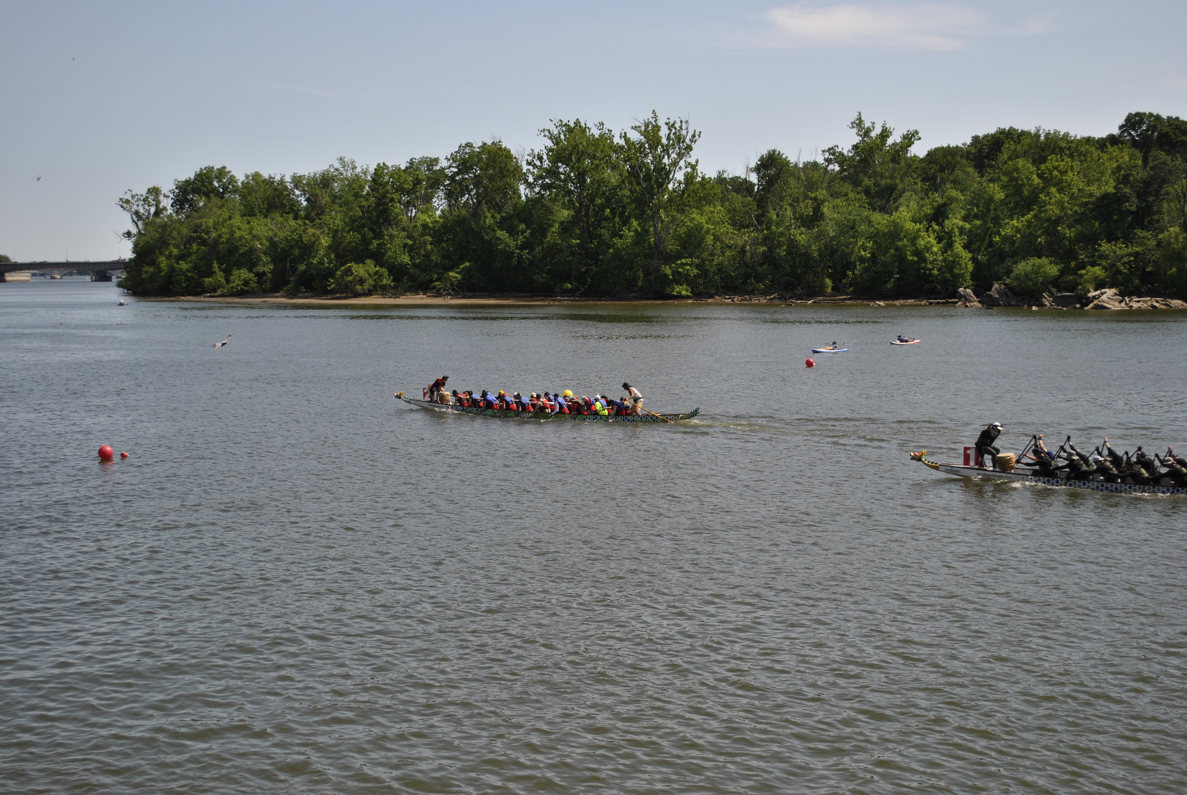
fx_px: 1585
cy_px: 398
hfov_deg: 41.1
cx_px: 594
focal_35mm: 48
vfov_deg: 28.2
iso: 100
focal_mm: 32
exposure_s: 1/800
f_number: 5
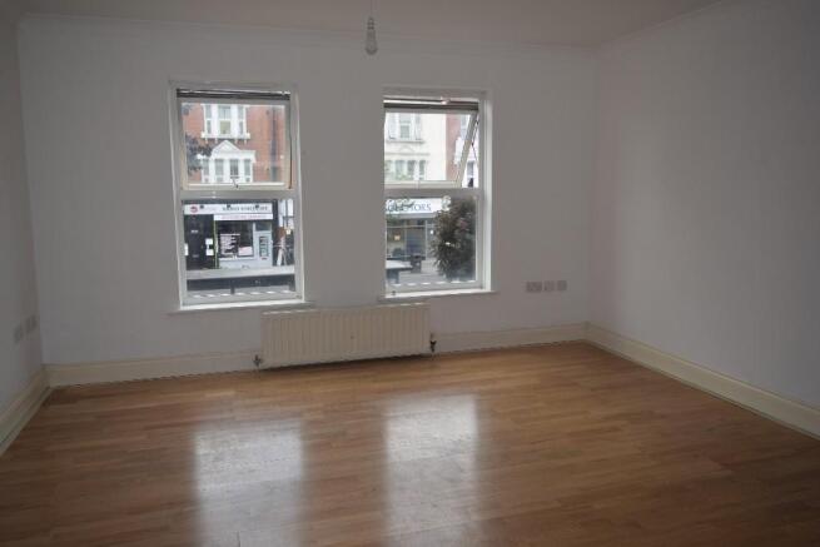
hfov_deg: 67.4
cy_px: 274
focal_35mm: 27
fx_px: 615
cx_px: 410
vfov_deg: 48.0
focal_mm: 18
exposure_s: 1/200
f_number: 4
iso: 100
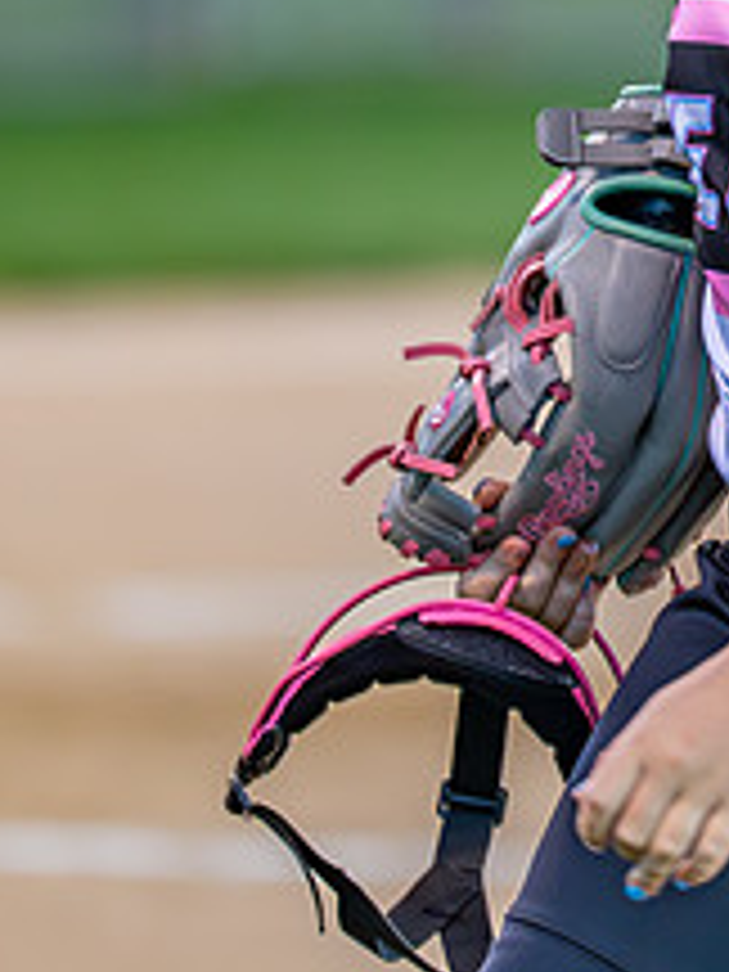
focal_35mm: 693
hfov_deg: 2.1
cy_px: 41
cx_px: 991
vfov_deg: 2.9
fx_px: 19459
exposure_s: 1/500
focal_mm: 185
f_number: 2.8
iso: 2000
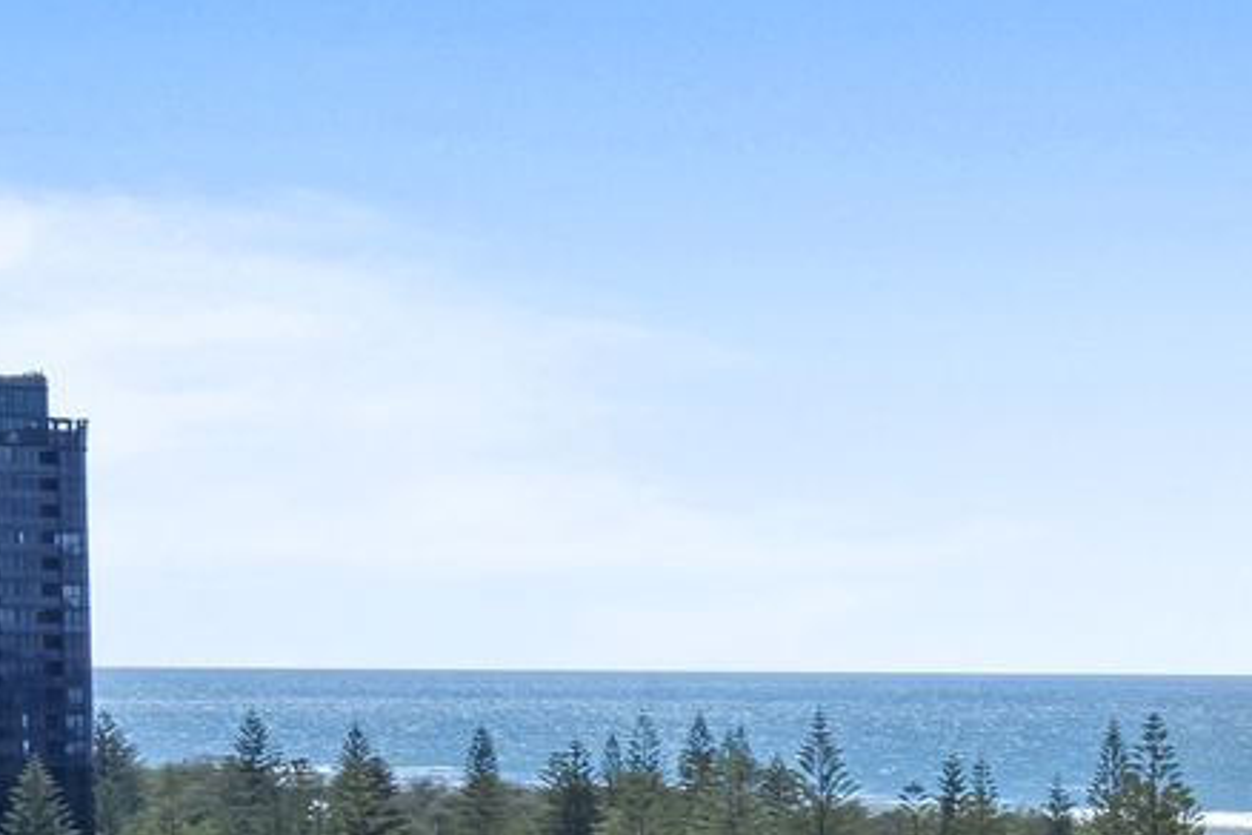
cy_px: 856
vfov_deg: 12.7
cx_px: 2264
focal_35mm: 106
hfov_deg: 16.2
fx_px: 3686
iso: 250
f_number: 11
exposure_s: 1/400
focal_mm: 29
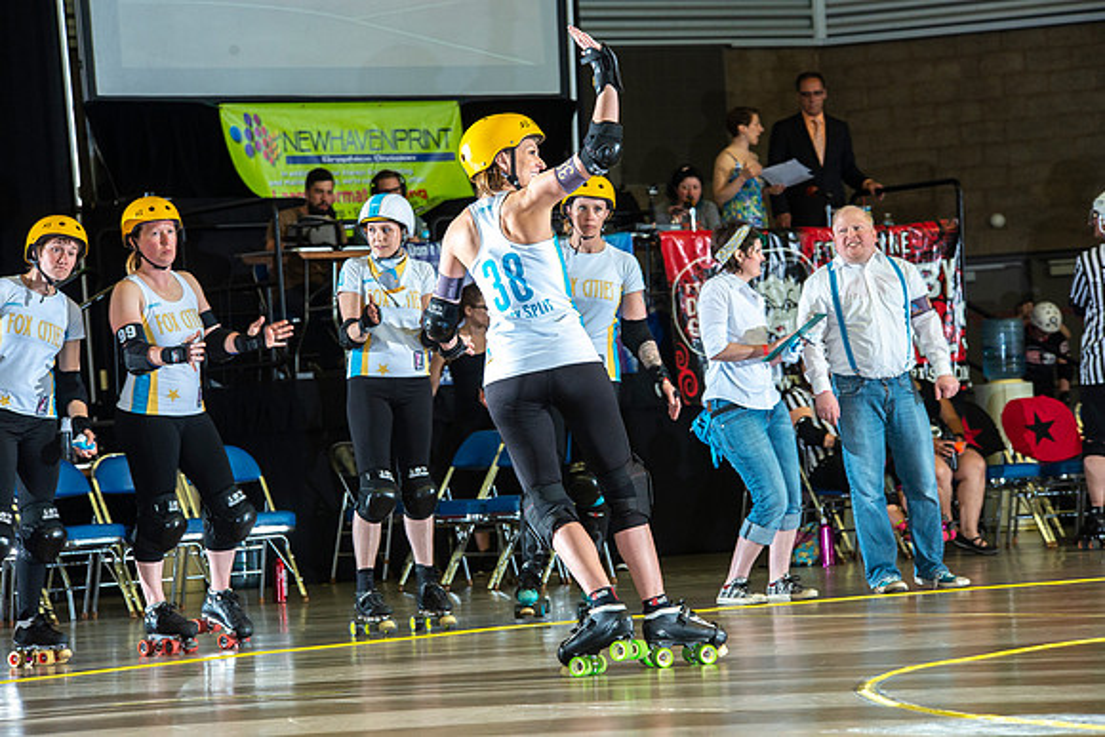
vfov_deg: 8.6
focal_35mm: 160
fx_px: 4912
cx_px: 552
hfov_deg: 12.8
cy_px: 368
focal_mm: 160
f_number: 8
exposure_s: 1/160
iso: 1600
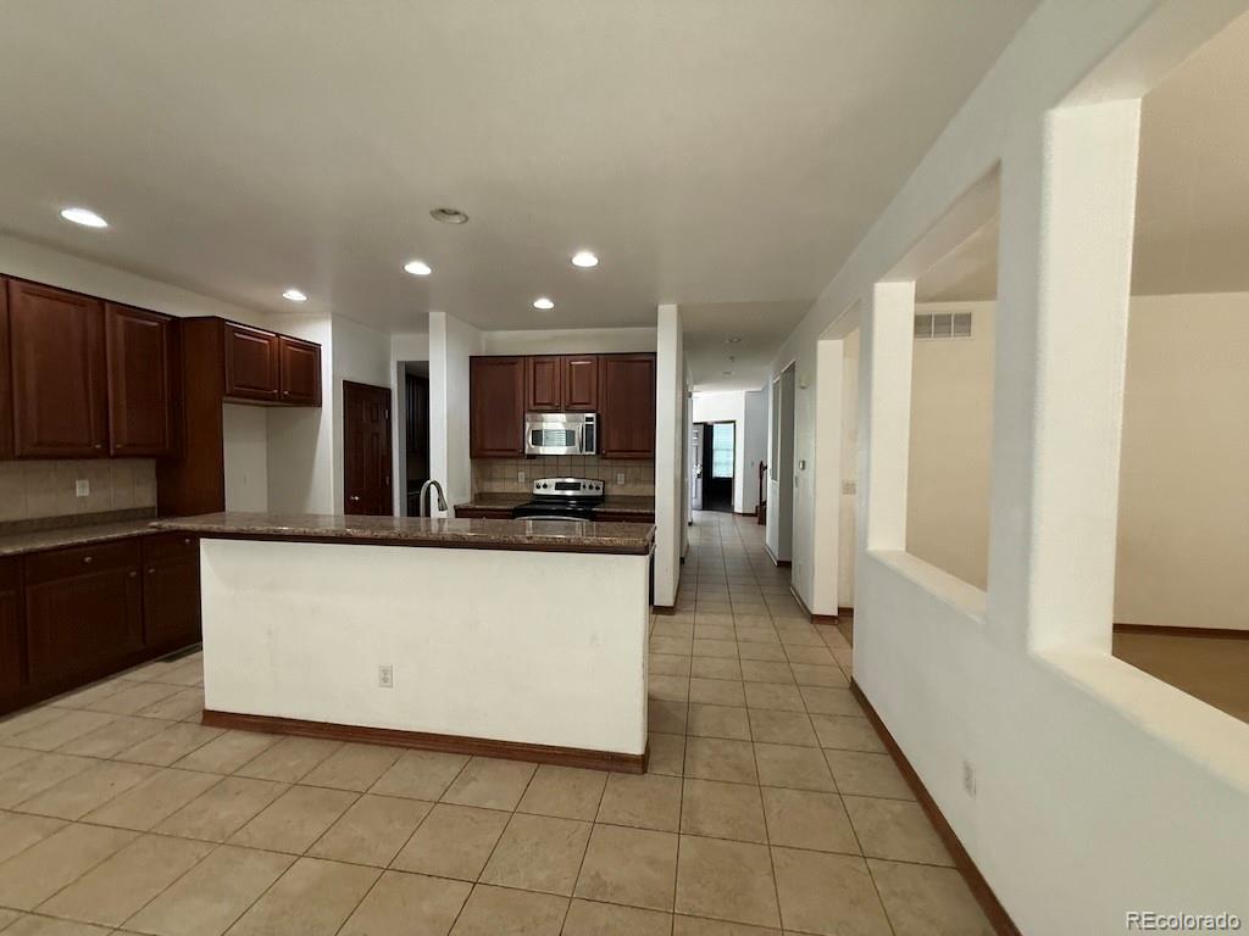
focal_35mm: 14
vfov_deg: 85.7
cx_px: 624
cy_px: 468
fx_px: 505
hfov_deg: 102.1
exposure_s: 1/120
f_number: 2.2
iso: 400
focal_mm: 2.22
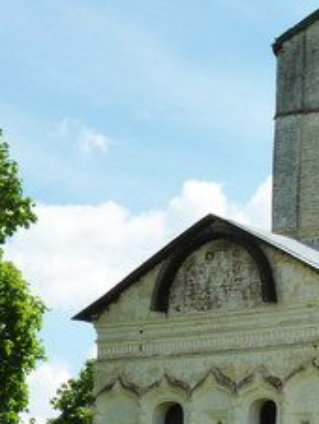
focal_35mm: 167
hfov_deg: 8.8
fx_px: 2048
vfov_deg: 11.8
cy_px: 187
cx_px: 422
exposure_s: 1/320
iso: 125
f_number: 5.6
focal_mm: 7.4
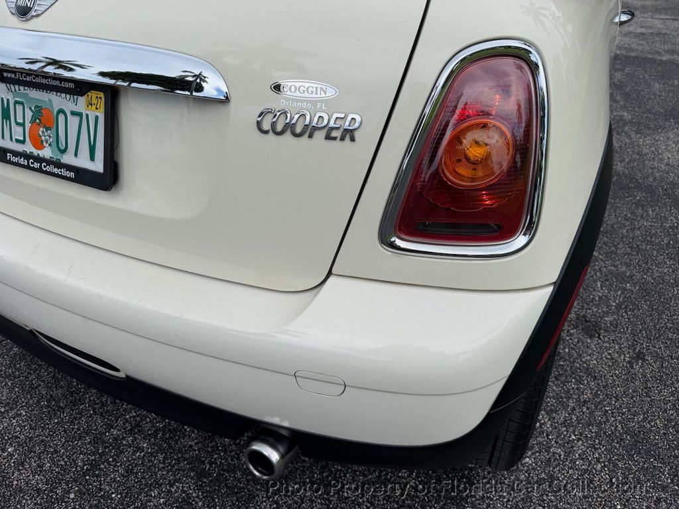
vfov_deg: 56.8
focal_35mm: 24
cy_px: 254
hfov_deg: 71.6
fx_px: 471
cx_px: 340
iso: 80
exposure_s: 1/2801
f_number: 1.78
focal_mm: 6.76
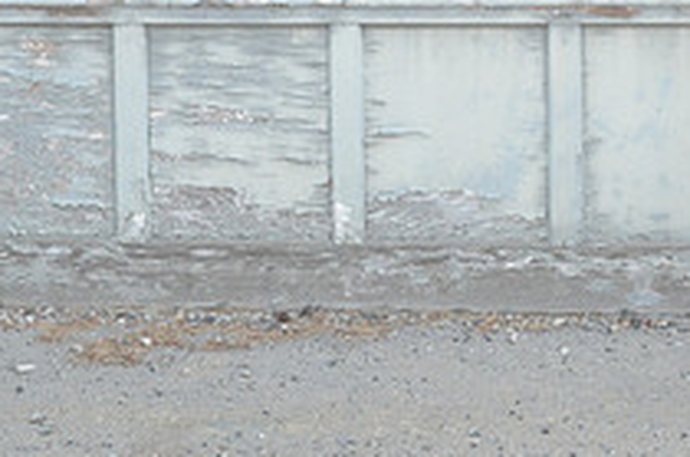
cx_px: 634
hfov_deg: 21.9
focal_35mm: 91
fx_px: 1740
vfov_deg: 14.3
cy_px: -155
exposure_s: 1/100
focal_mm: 22
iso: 800
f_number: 11
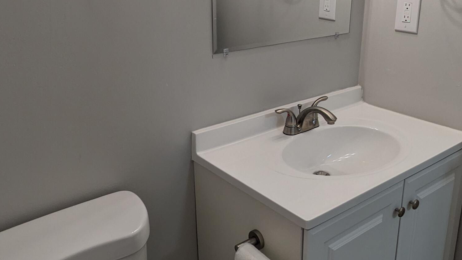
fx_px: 429
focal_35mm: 35
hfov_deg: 56.4
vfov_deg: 33.5
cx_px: 264
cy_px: 98
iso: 46
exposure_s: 1/120
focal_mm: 2.22
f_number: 2.2
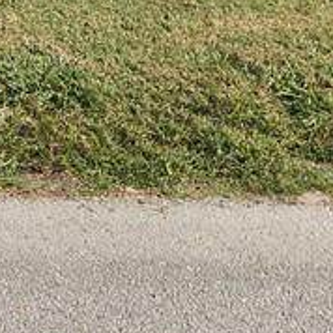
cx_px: -52
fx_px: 1273
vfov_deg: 12.7
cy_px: -365
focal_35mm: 117
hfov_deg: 14.5
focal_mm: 5.4
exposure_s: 1/1597
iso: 20
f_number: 1.8
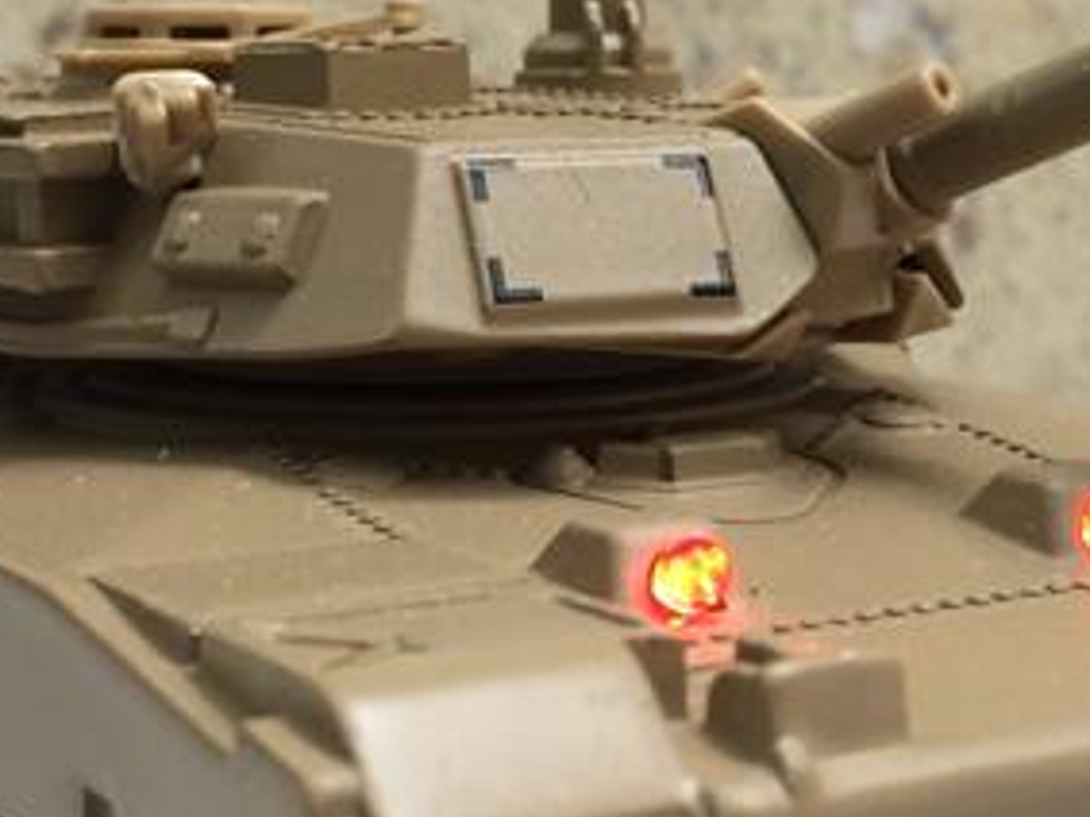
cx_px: 743
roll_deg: -1.3
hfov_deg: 23.7
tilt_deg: -7.1
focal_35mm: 82
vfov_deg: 18.0
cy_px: 316
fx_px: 2581
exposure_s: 1/275
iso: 32
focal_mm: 4.15
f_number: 2.2
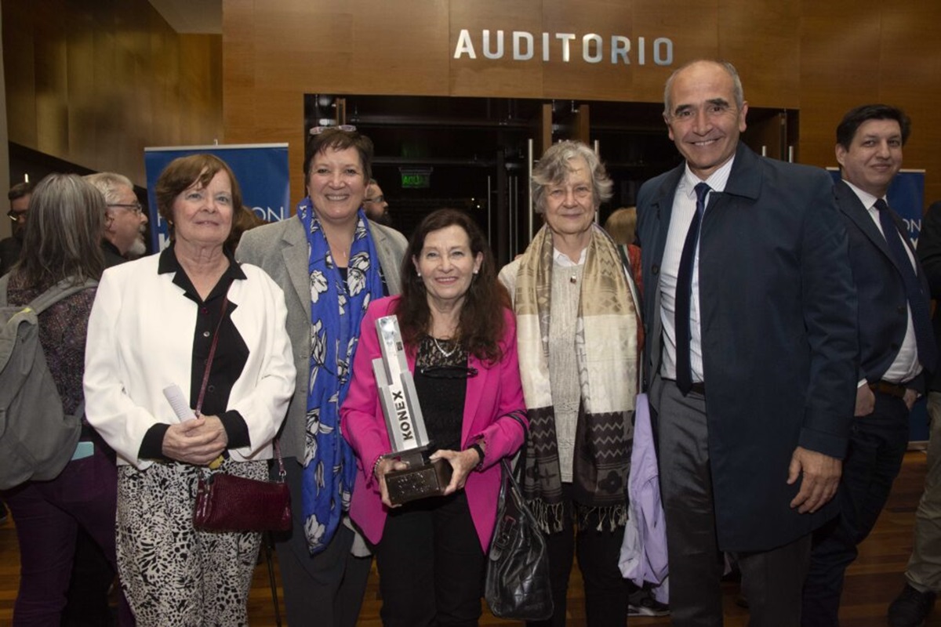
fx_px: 666
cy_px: 314
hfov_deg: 70.4
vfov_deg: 50.4
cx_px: 470
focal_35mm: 26
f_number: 5
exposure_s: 1/125
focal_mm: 17
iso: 1600
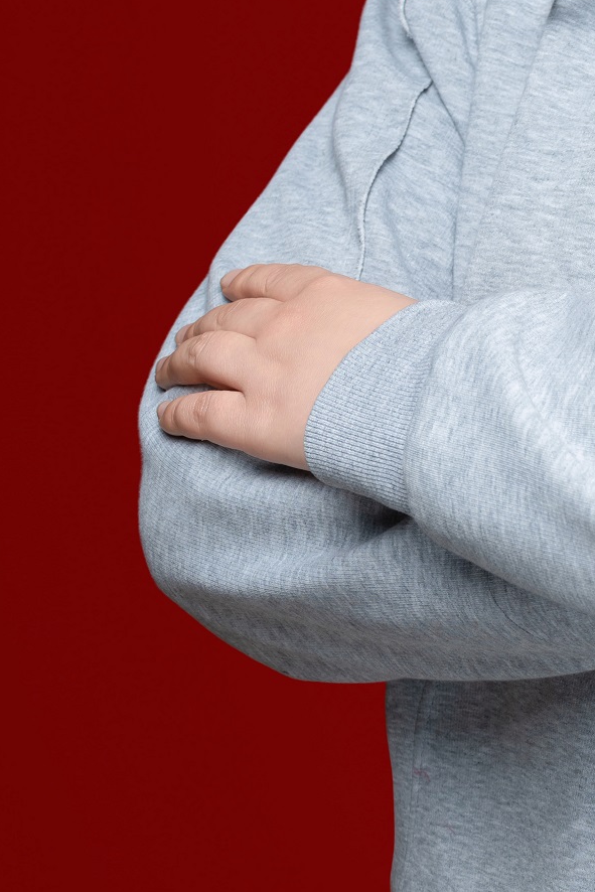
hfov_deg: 5.8
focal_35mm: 237
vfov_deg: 8.7
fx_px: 5873
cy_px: 134
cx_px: 808
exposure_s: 1/125
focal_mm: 70
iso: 100
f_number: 5.6
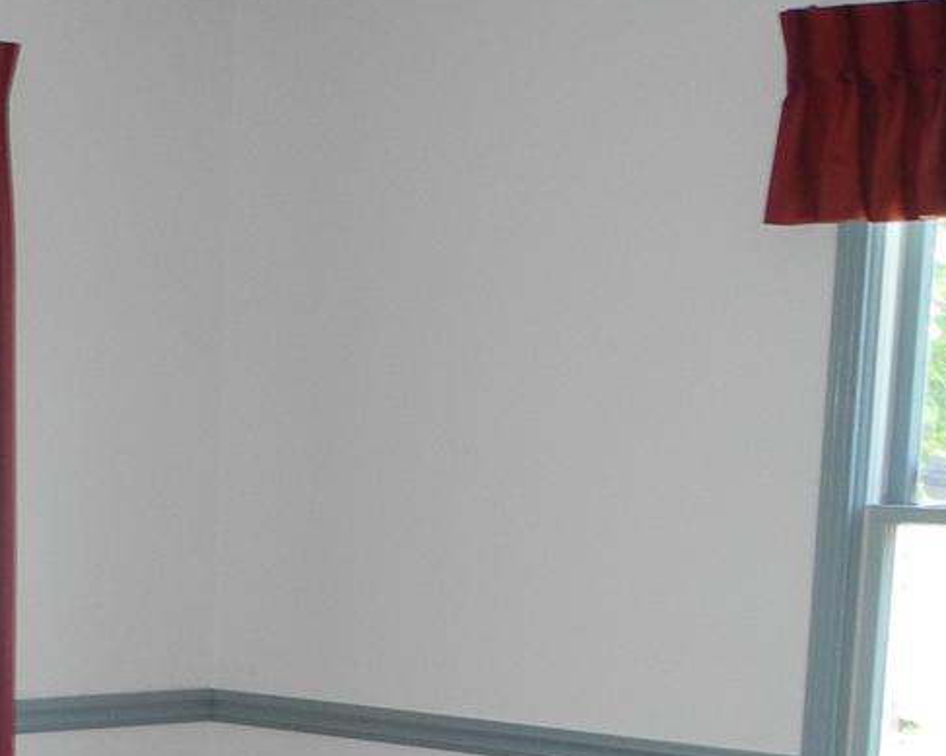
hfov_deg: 14.7
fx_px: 3218
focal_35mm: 115
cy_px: 983
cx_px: -734
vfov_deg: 12.9
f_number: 2.8
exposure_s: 1/37.5
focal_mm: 6
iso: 139
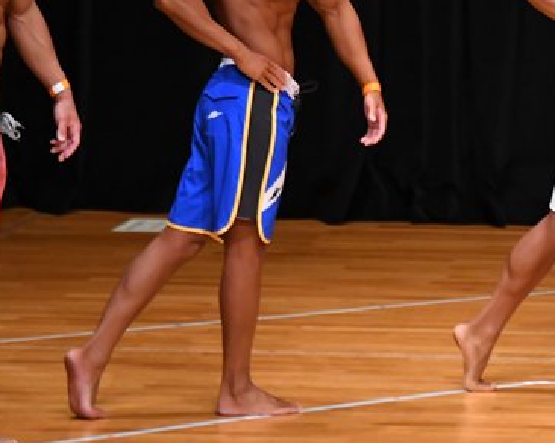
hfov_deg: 3.6
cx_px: 492
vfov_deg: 2.9
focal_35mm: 537
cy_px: 86
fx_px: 8811
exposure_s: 1/400
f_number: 5.6
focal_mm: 180
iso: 4000
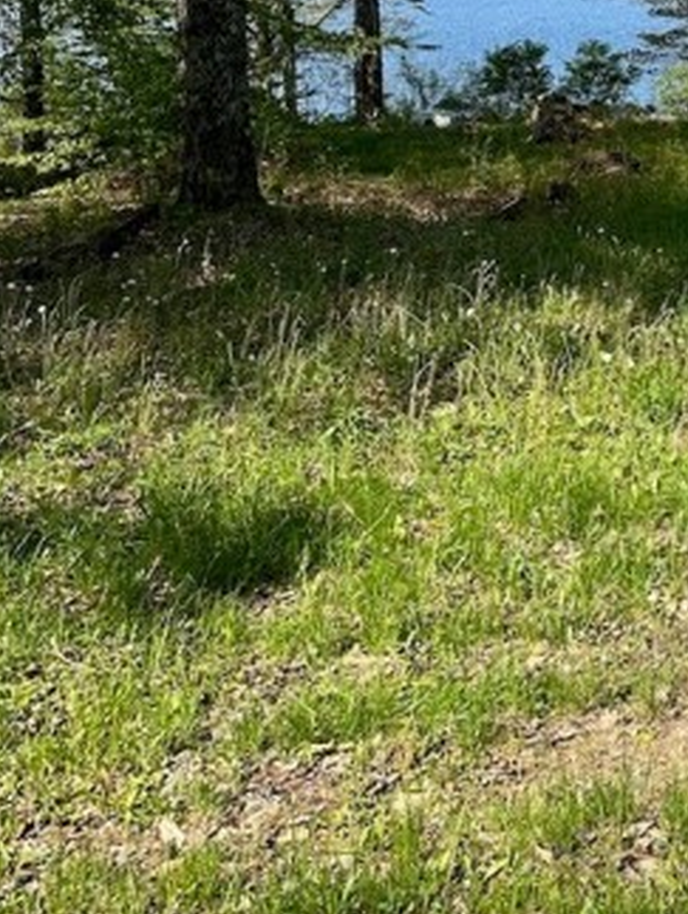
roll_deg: -0.5
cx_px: 750
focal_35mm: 57
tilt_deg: -4.4
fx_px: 1508
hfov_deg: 24.1
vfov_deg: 31.5
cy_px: 23
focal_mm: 6.86
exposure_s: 1/1949
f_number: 1.78
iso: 80
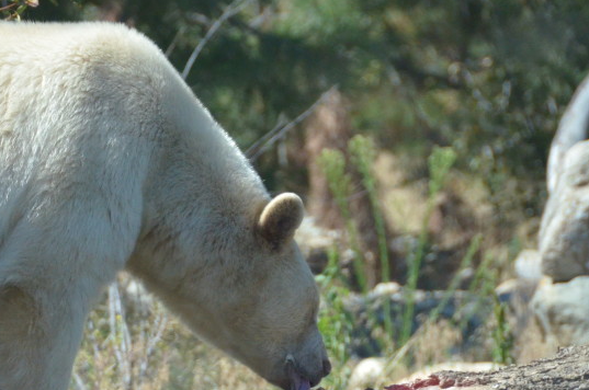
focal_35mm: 572
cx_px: 105
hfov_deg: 3.6
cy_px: 246
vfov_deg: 2.4
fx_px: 9342
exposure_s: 1/6400
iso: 2500
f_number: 5.6
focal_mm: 200
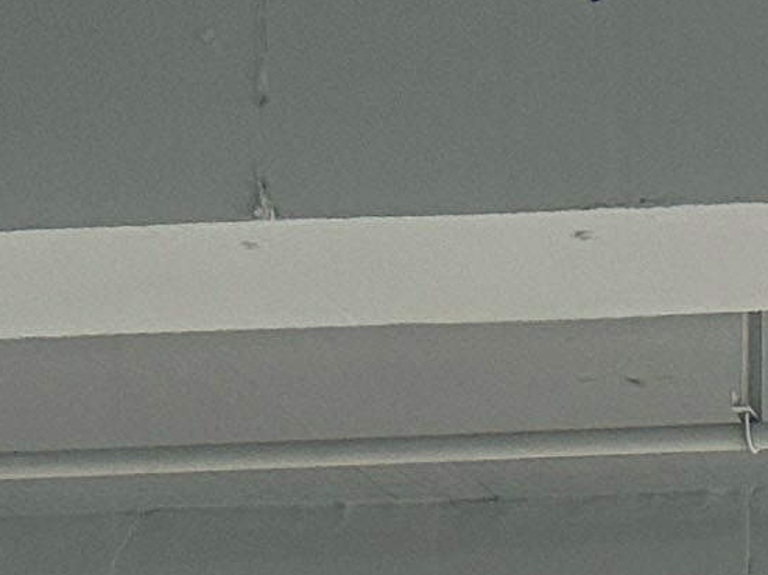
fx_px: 3903
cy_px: 1902
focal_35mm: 176
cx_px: 2248
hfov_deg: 9.2
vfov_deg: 7.2
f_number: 1.78
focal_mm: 6.86
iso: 100
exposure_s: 1/121
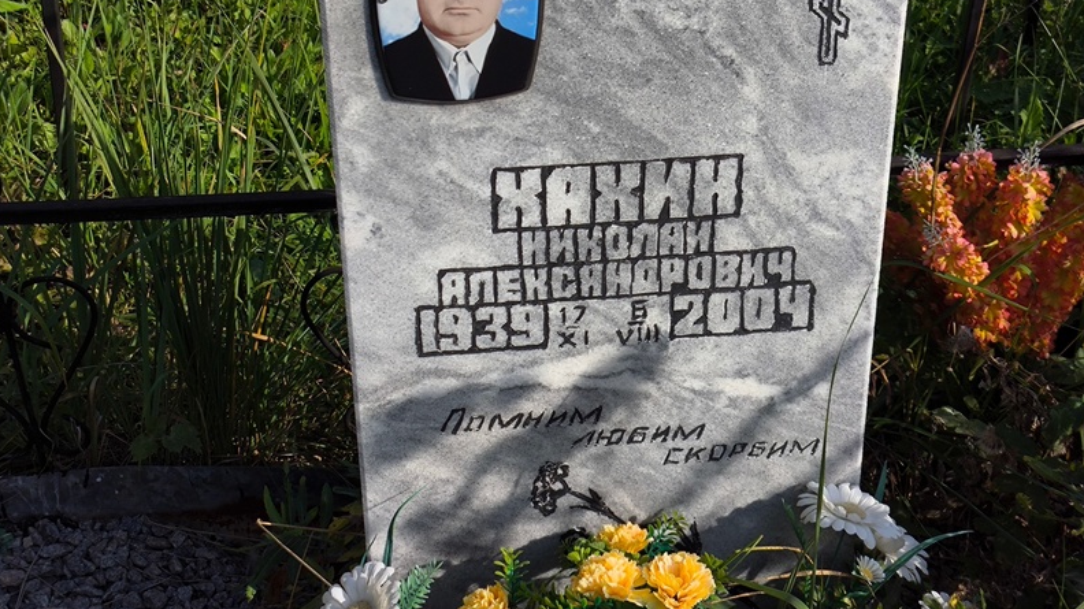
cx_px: 540
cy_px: 213
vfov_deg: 21.7
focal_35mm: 55
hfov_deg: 37.9
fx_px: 1580
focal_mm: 4.71
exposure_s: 1/2027
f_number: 1.7
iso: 50
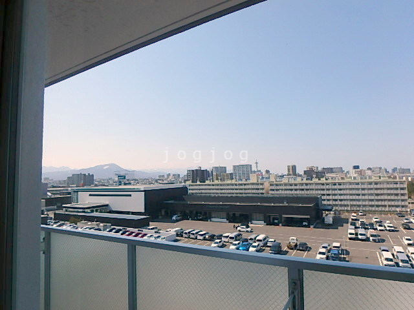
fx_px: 251
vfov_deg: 63.4
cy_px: 155
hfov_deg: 79.0
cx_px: 207
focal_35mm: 21
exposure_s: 1/640
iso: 125
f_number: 6
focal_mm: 3.7
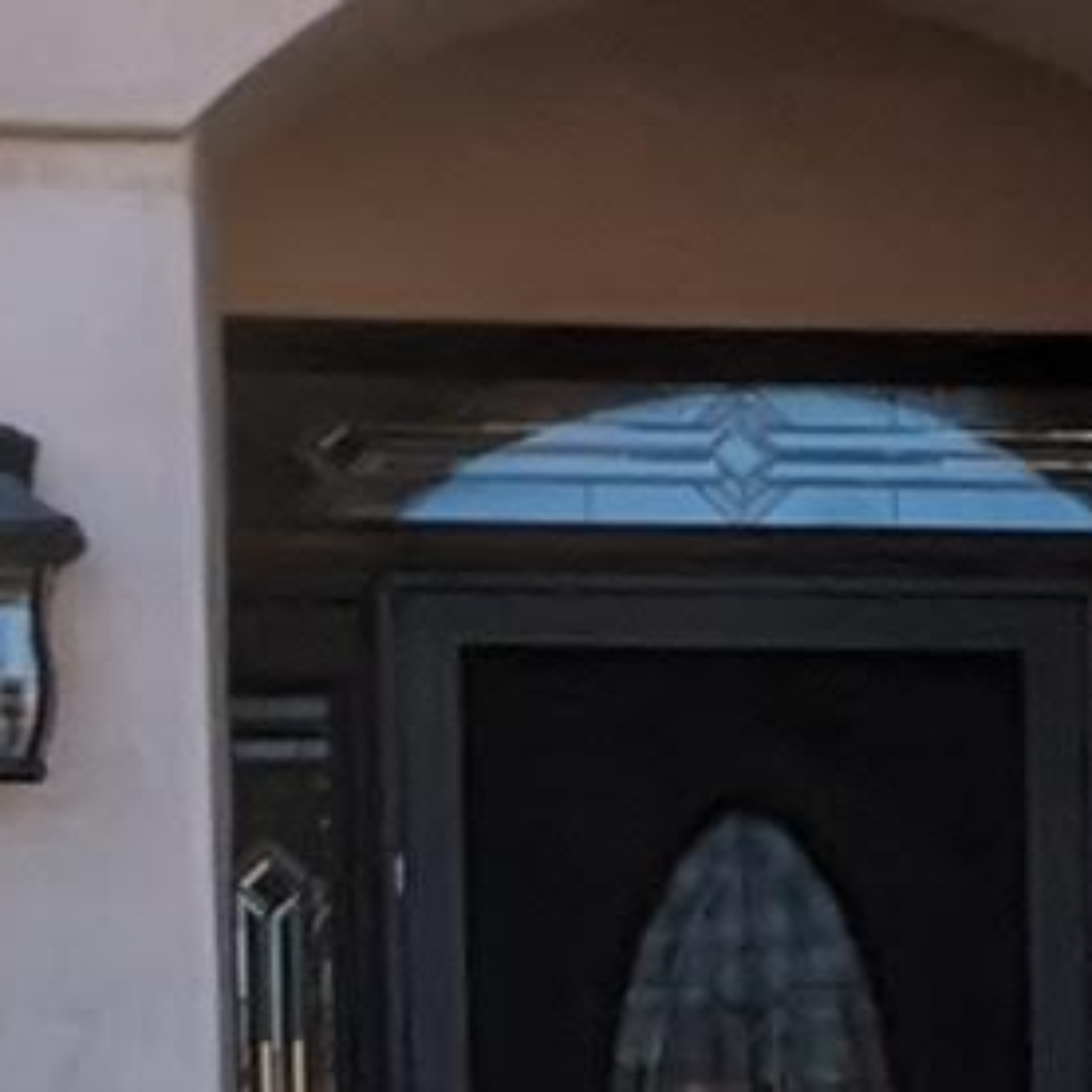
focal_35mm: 196
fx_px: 6995
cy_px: 1545
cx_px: 1908
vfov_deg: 8.7
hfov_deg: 8.6
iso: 37
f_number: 2
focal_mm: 2.5
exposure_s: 1/2024
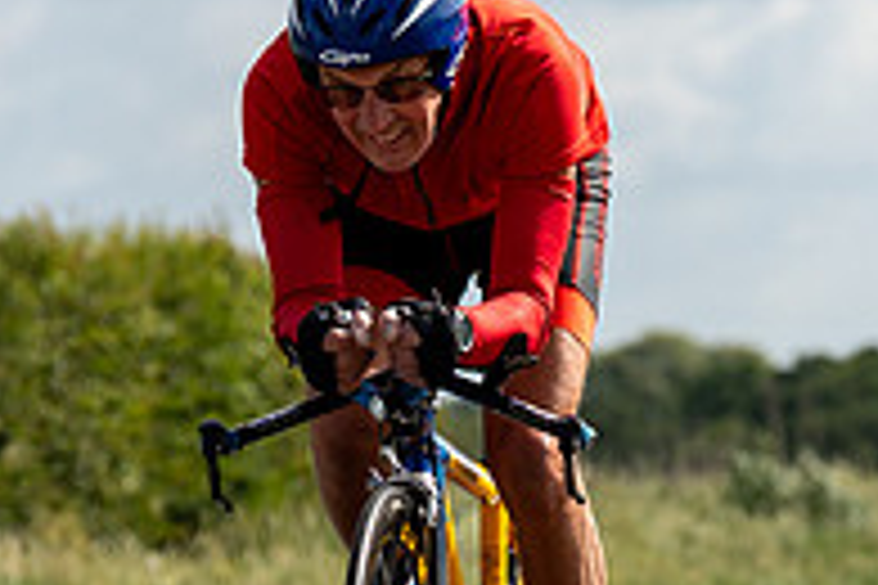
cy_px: 348
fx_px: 11998
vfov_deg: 2.8
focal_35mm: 492
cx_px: 472
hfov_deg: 4.2
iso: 100
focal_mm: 104
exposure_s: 1/1000
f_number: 4.5
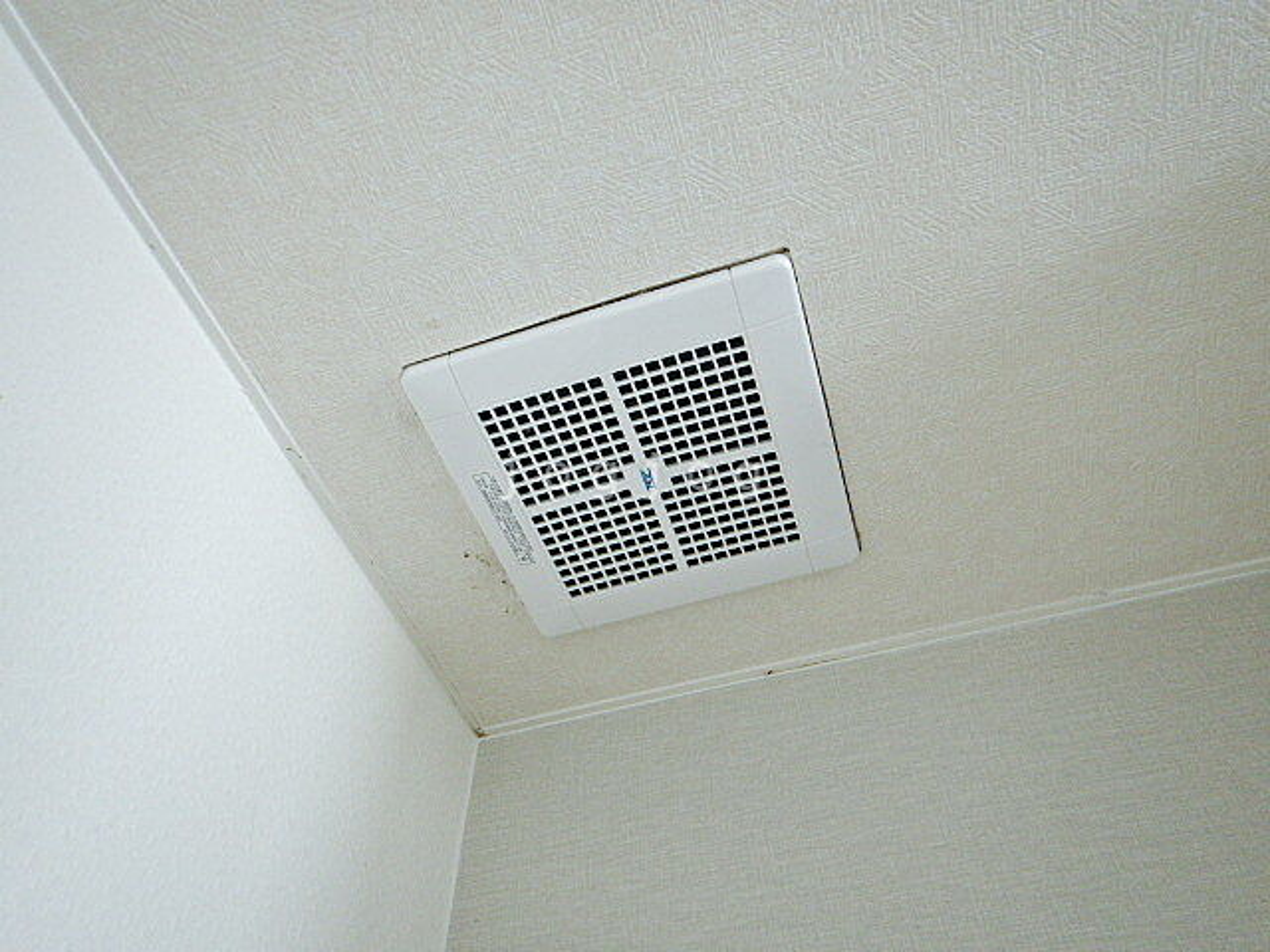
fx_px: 881
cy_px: 476
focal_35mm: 24
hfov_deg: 71.6
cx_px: 635
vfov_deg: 56.8
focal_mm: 4.3
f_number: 2.8
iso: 200
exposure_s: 1/15
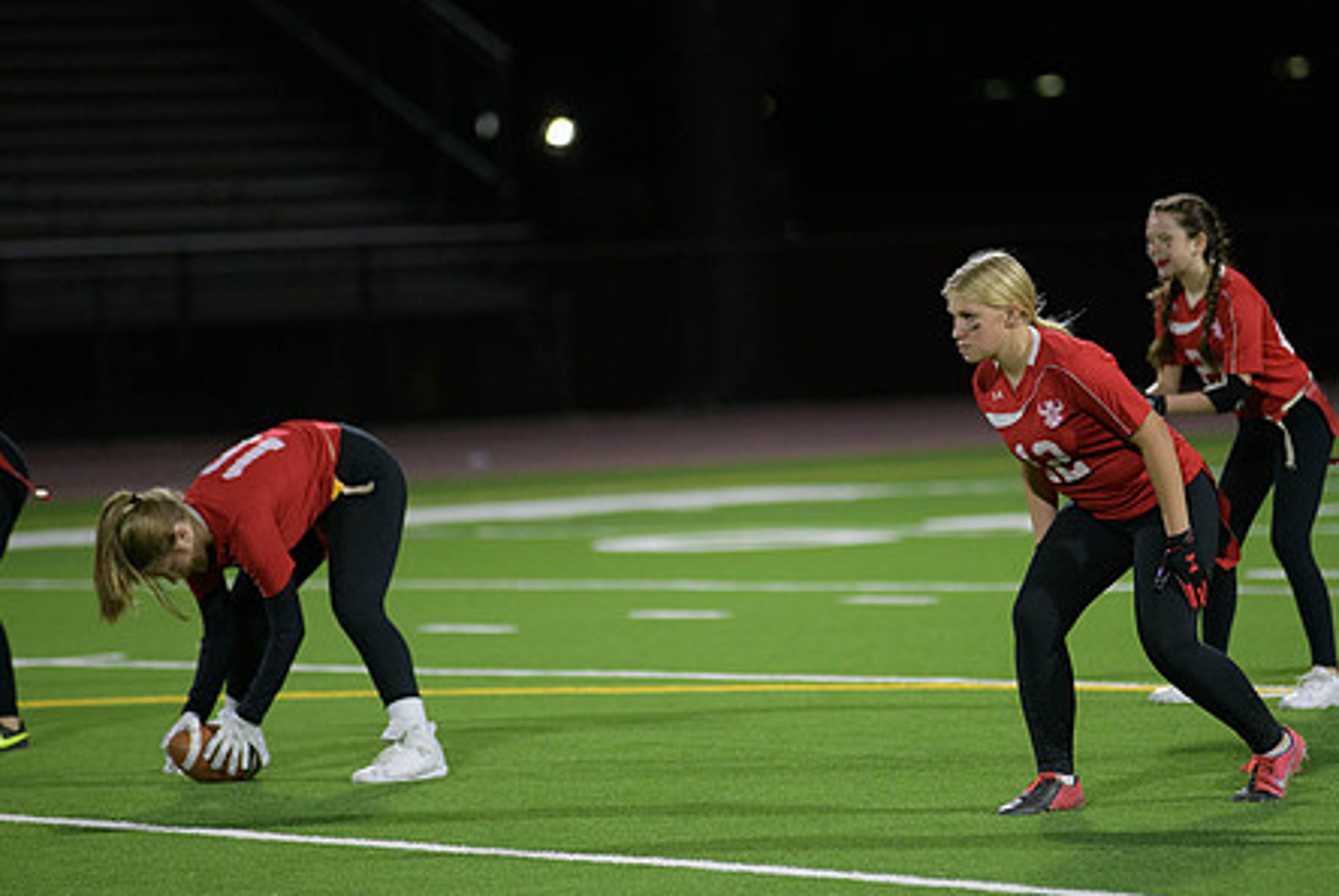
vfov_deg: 5.3
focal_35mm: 261
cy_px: 466
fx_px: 9717
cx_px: 766
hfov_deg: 7.9
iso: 2800
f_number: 2.8
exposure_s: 1/640
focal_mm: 200
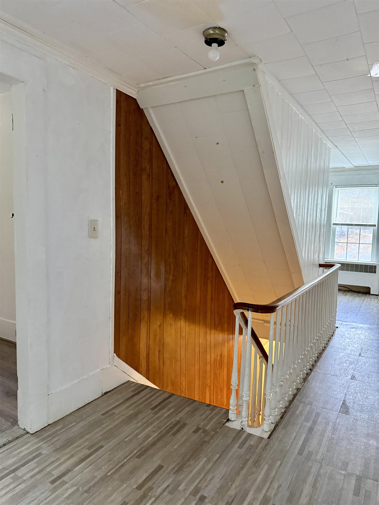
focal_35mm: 24
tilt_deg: -4.4
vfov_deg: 71.6
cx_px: 190
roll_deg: -2.3
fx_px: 350
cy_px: 252
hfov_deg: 56.8
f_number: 1.78
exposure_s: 1/40
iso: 1000
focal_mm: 6.76
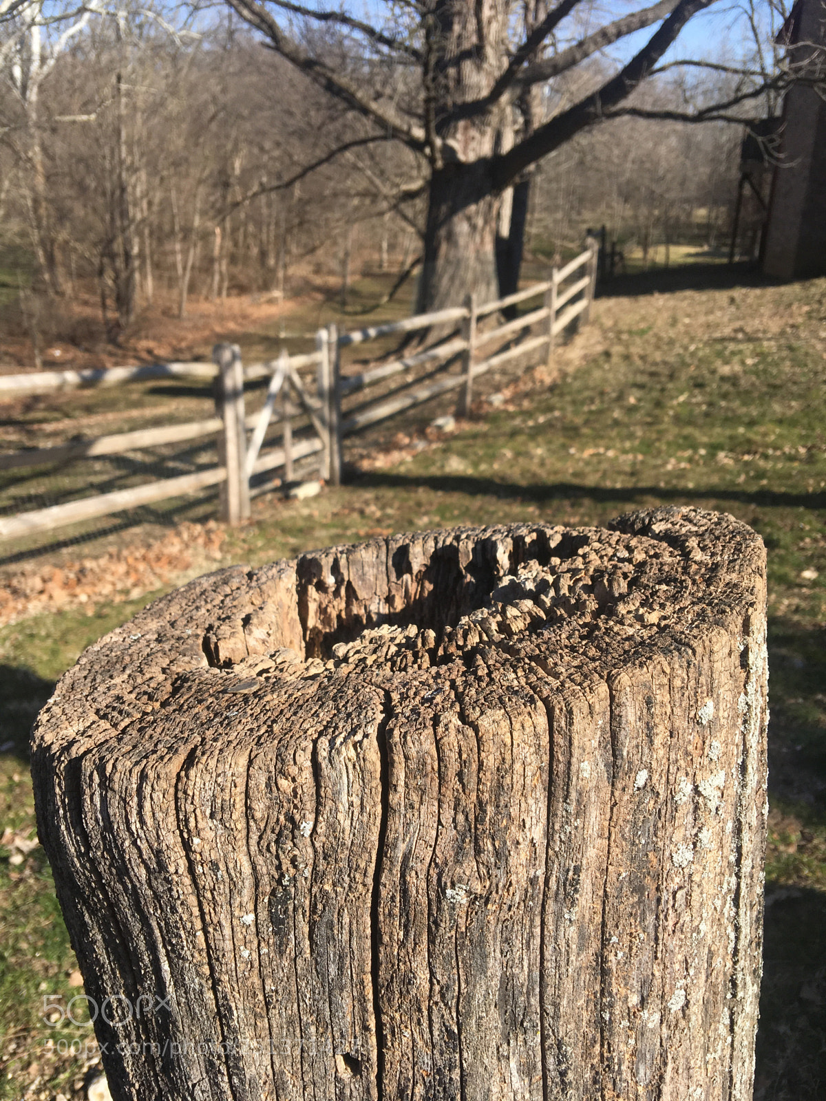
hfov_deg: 48.2
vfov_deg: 61.7
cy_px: 550
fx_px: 923
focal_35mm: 29
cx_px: 413
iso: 25
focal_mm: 4.15
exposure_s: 1/1054
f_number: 2.2
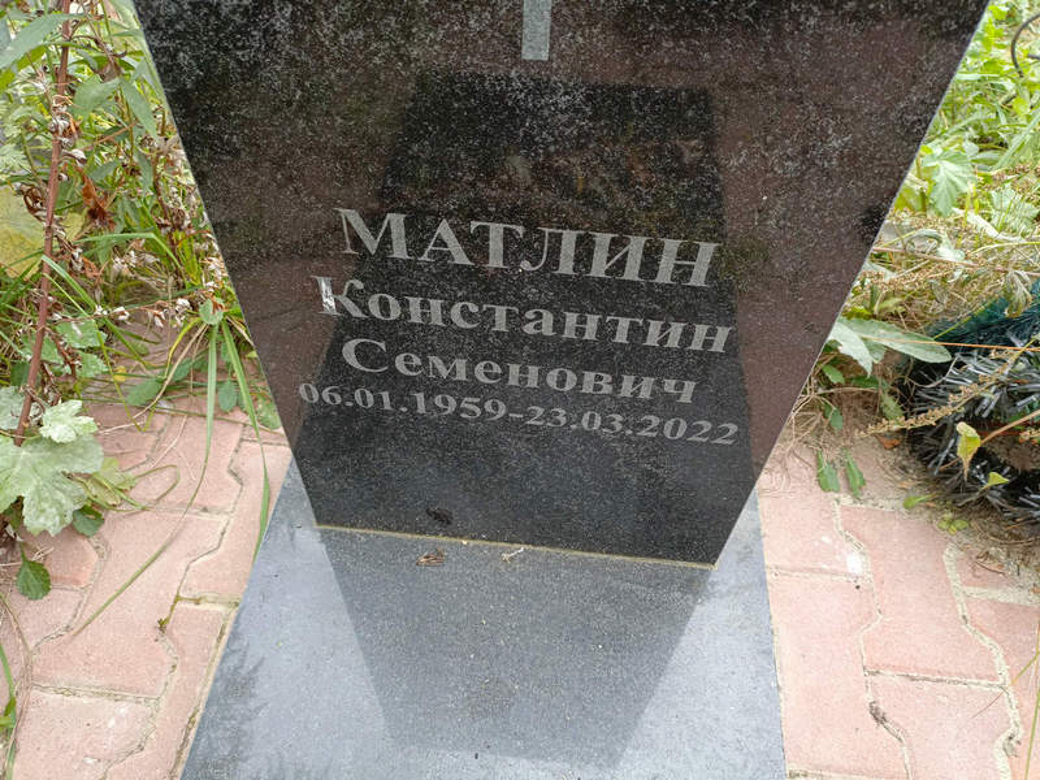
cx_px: 520
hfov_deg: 69.4
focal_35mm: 25
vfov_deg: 54.9
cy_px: 390
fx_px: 751
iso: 159
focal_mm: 4.76
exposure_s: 1/100
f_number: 1.69
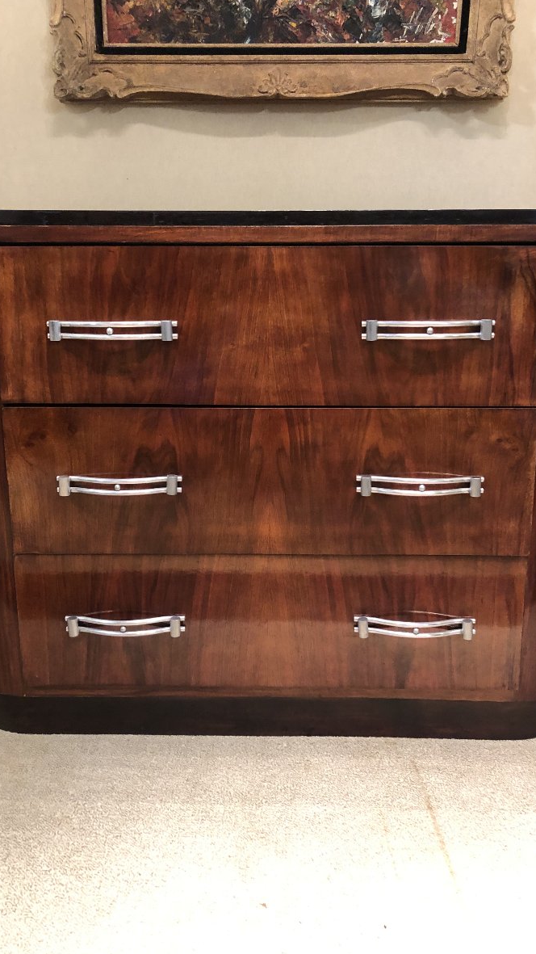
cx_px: 264
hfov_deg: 37.8
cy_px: 477
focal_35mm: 31
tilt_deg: -14.6
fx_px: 784
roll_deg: +0.2
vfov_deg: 62.6
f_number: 1.8
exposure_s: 1/17
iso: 100
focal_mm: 3.99
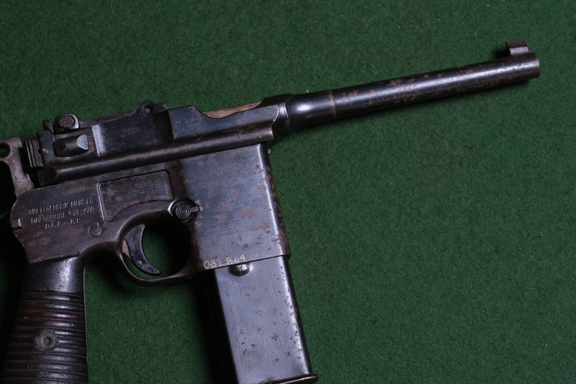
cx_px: 222
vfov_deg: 14.8
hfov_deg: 22.1
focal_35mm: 92
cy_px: 247
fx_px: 1472
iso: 320
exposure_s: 1/160
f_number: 5
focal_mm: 45.5
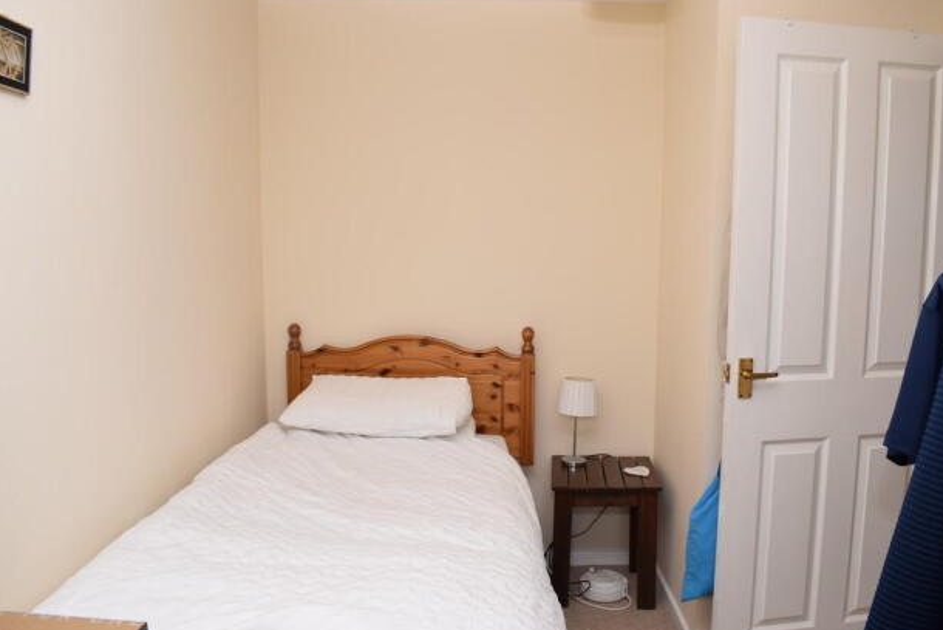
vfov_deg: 45.0
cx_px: 505
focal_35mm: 29
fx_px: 760
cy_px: 323
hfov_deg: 63.6
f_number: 8
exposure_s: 1/60
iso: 100
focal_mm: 18
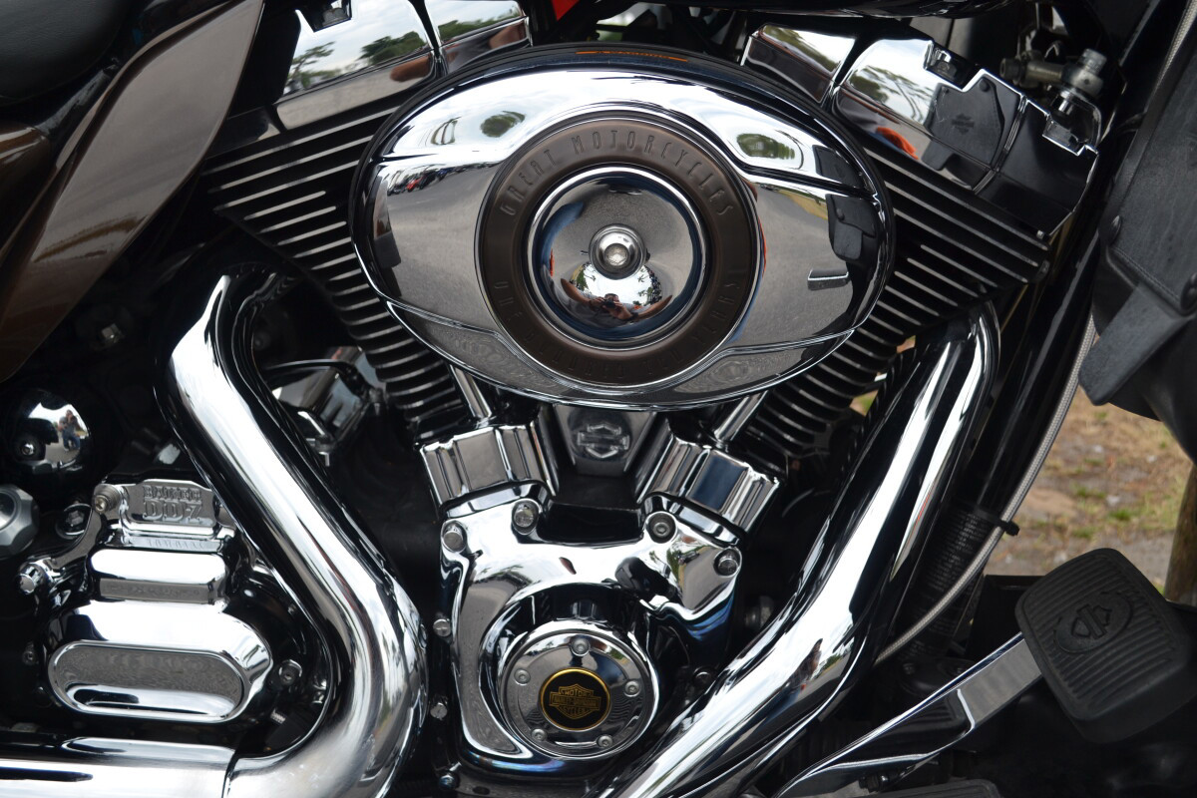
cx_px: 598
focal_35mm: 39
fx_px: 1297
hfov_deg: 49.6
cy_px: 399
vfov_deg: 34.2
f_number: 5.6
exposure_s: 1/125
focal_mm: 26
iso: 160
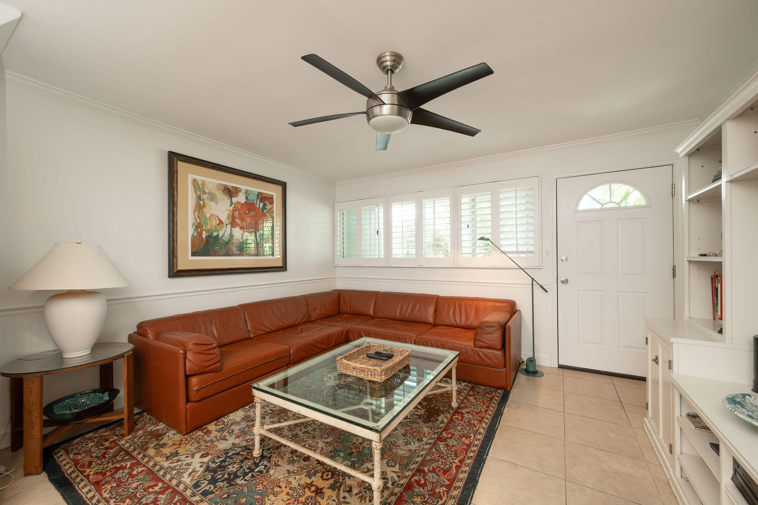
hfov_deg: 104.3
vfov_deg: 81.2
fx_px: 295
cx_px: 379
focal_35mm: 14
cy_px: 252
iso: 1250
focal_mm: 14
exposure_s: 1/40
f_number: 8
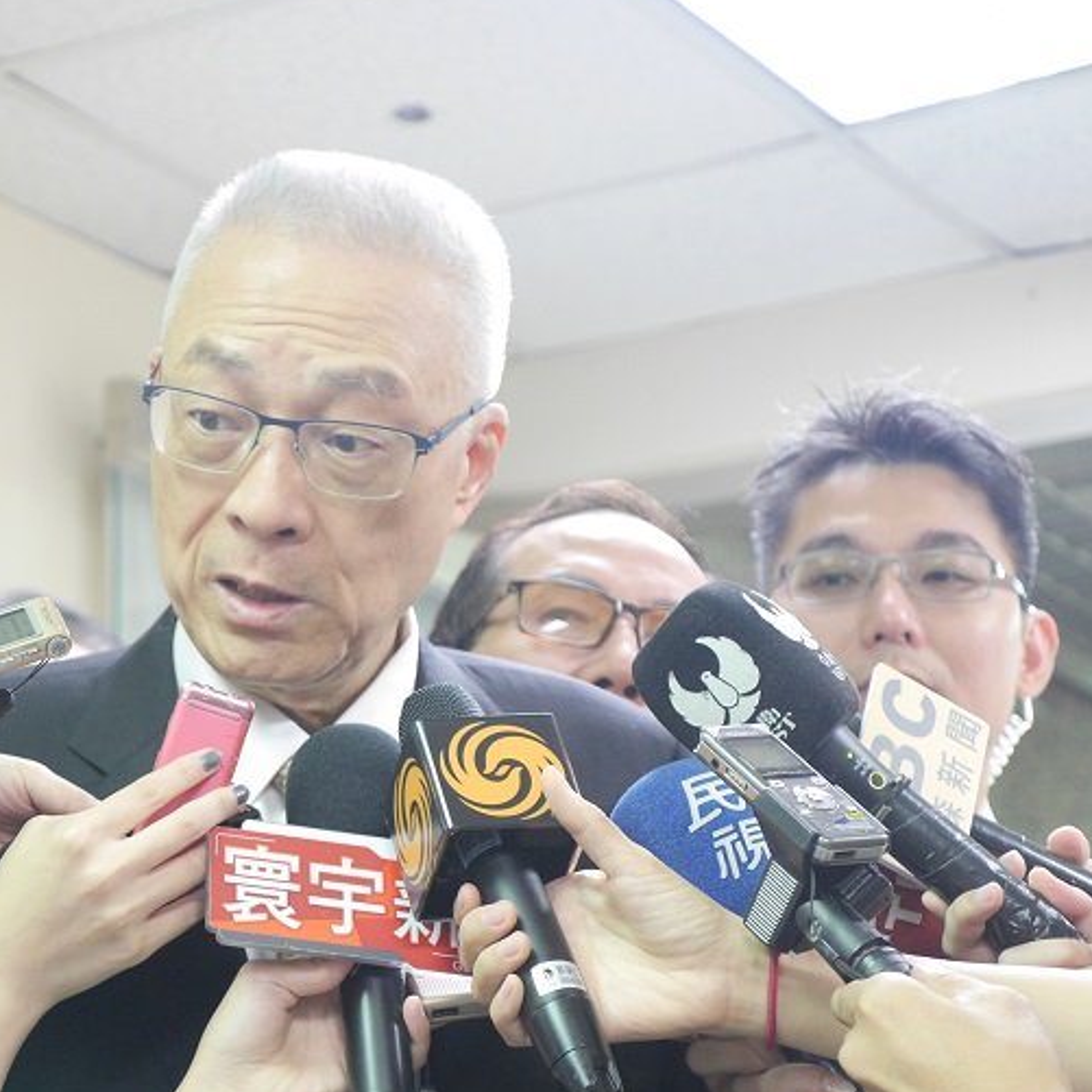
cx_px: 362
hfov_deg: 16.5
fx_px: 3747
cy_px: 524
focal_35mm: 105
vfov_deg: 16.6
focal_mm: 35
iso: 1600
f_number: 2.8
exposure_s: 1/80
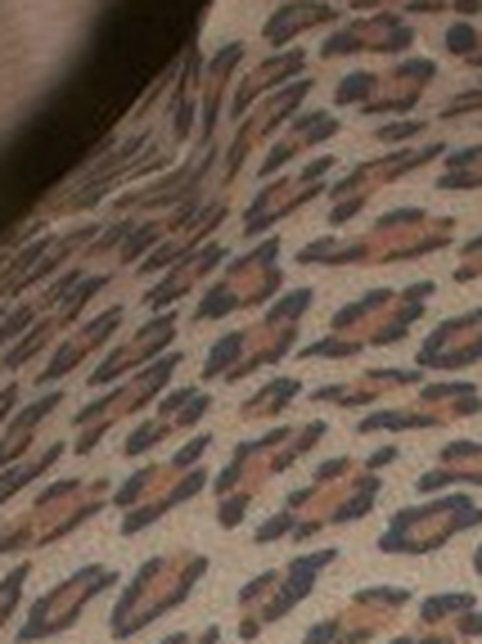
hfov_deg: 2.1
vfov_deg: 2.8
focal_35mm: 704
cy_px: 1948
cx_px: 482
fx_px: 13090
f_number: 4.8
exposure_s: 1/125
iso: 80
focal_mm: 18
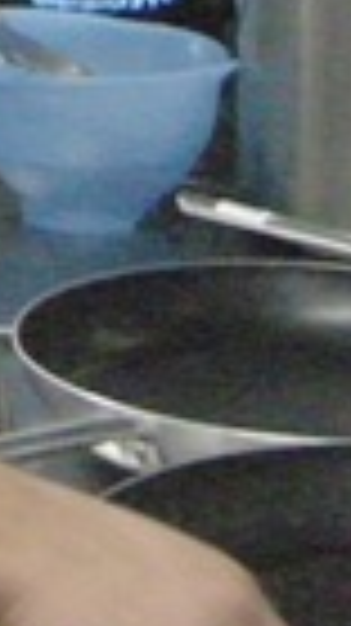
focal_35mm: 180
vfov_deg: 11.3
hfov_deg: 6.6
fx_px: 2984
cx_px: -288
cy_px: -392
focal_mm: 7.5
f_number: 2.7
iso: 1600
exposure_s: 1/69.5
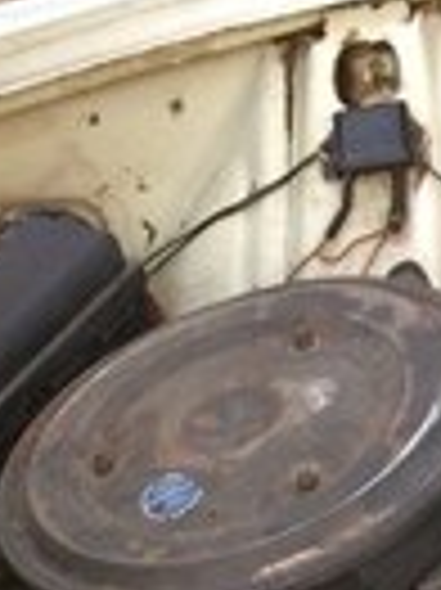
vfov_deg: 15.6
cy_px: 1031
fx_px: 1872
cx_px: 189
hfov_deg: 13.4
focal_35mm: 110
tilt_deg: -54.7
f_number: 2.2
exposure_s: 1/33
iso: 125
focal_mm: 4.15
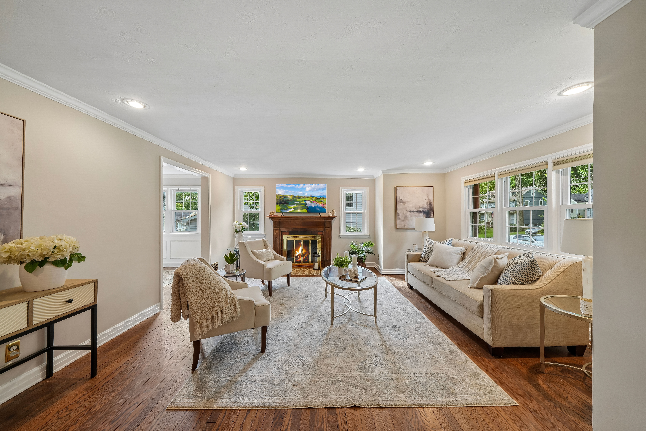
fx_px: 215
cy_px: 216
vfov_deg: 90.0
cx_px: 323
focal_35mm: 12
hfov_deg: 112.6
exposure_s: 1/3.33
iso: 100
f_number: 11
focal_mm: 12
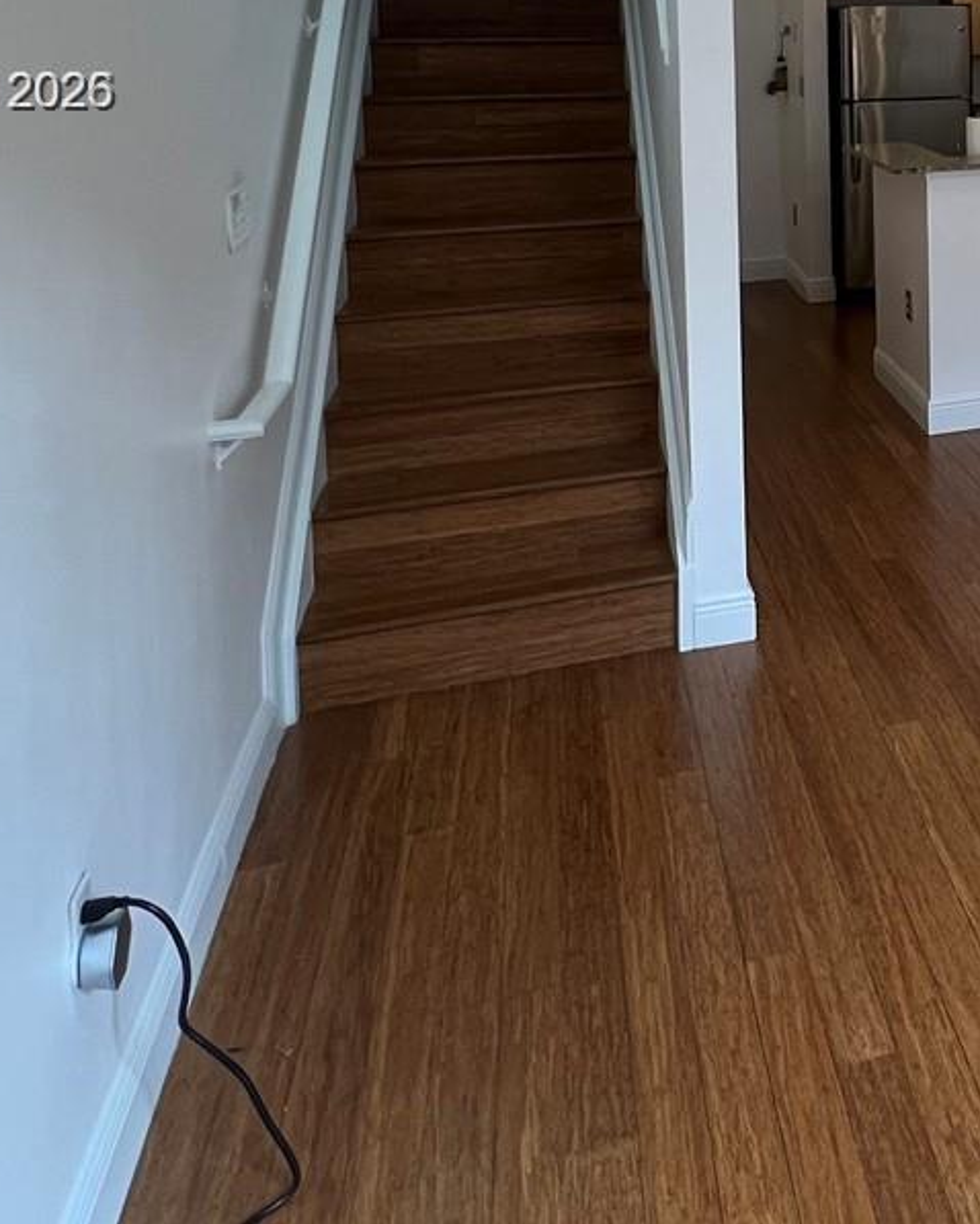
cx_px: 1115
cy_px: 94
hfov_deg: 35.9
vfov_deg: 46.9
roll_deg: +0.4
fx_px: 1232
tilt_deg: -3.5
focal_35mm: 34
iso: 200
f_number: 1.8
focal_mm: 1.57
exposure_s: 1/120
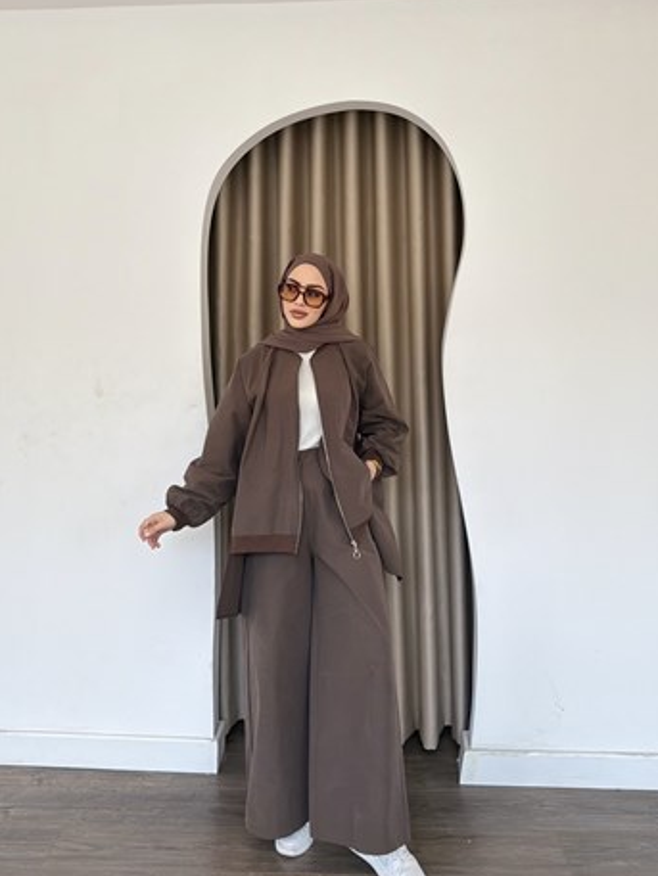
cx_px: 318
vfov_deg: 63.4
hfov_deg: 49.8
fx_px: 709
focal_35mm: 28
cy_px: 471
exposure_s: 1/1493
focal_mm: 6.76
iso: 320
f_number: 1.78
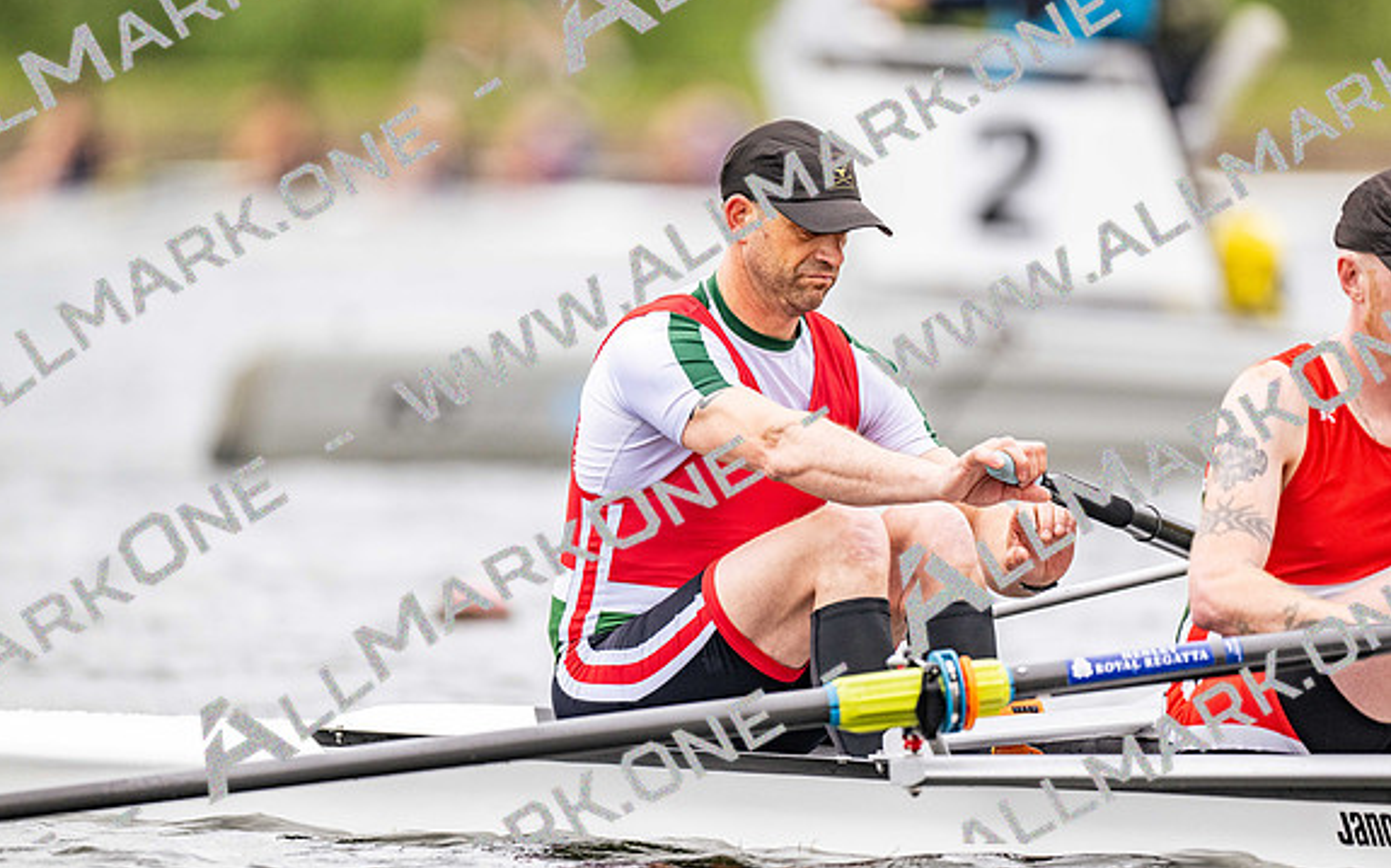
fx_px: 23383
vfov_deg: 2.1
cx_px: 692
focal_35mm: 617
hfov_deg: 3.4
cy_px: 429
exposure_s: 1/2500
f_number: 4
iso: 900
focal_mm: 600
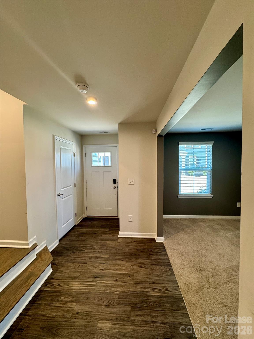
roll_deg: +1.1
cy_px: 170
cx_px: 127
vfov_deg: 102.1
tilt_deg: -2.8
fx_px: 137
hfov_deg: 85.7
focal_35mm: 14
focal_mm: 2.22
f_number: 2.2
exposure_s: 1/60
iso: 200
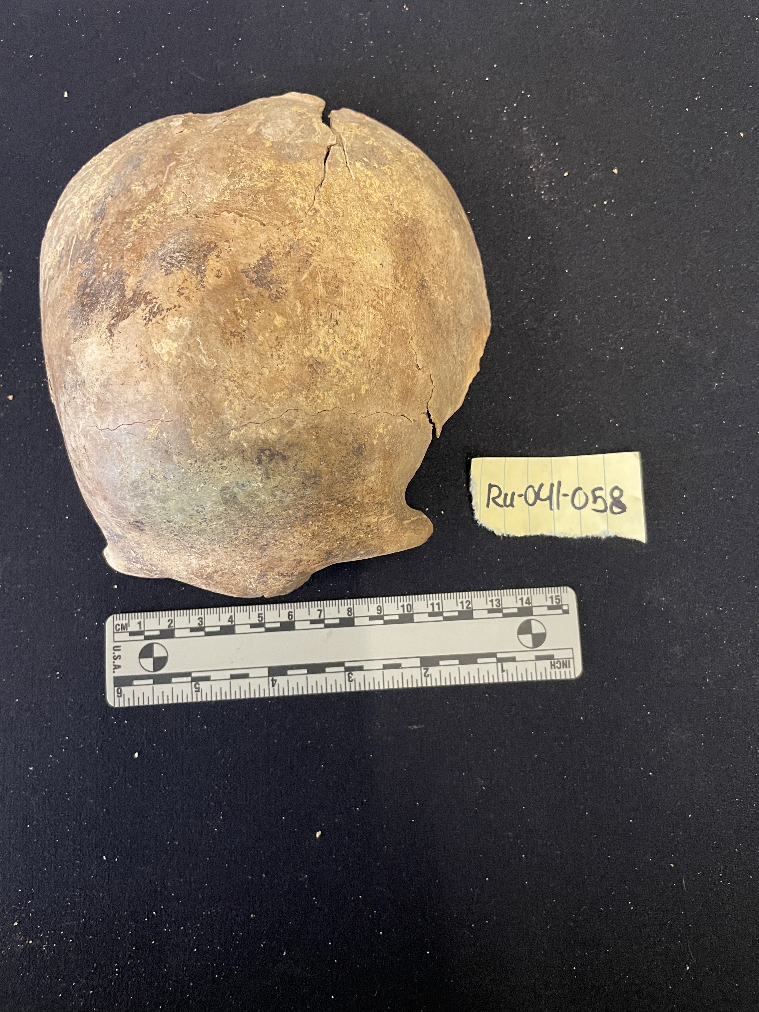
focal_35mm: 26
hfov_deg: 53.1
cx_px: 380
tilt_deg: -83.5
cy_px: 506
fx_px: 760
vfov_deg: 67.3
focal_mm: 4.2
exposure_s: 1/40
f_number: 1.6
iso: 400
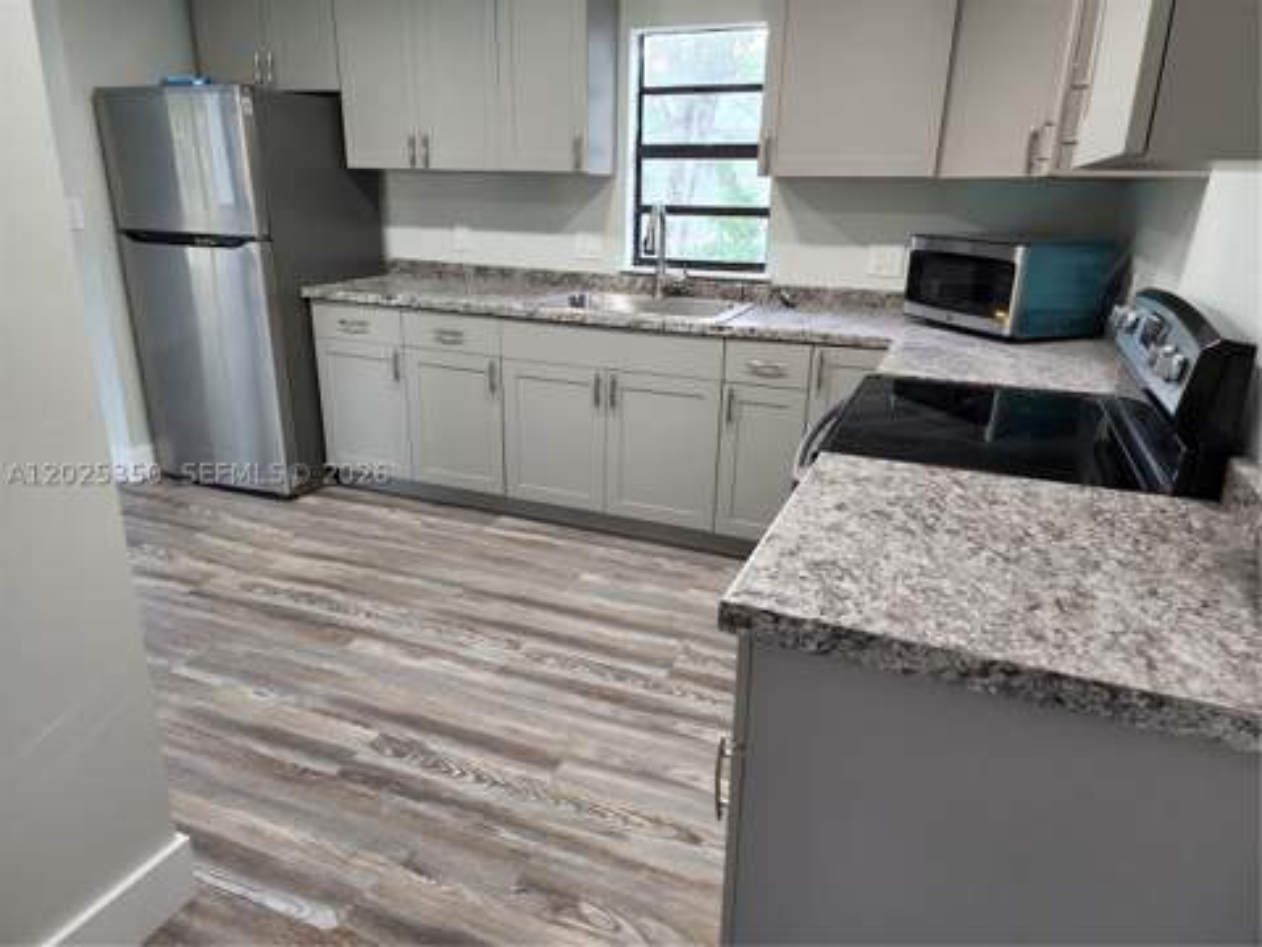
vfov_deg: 58.9
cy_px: 474
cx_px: 631
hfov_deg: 73.9
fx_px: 839
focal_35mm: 23
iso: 320
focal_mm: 6.4
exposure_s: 1/120
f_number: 1.8
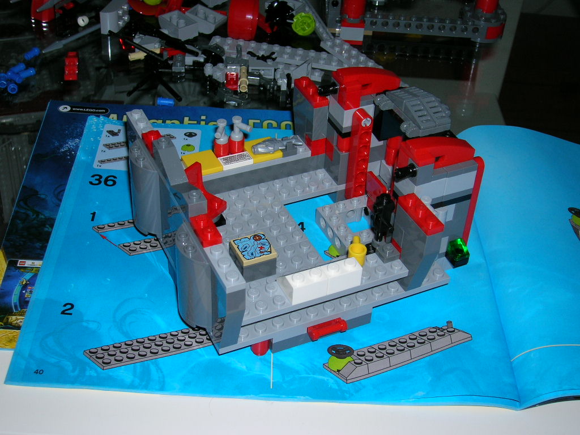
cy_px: 218
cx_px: 290
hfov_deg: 38.2
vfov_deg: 29.1
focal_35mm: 50
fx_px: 838
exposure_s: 1/60.1
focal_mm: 8.4
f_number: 3.3
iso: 50
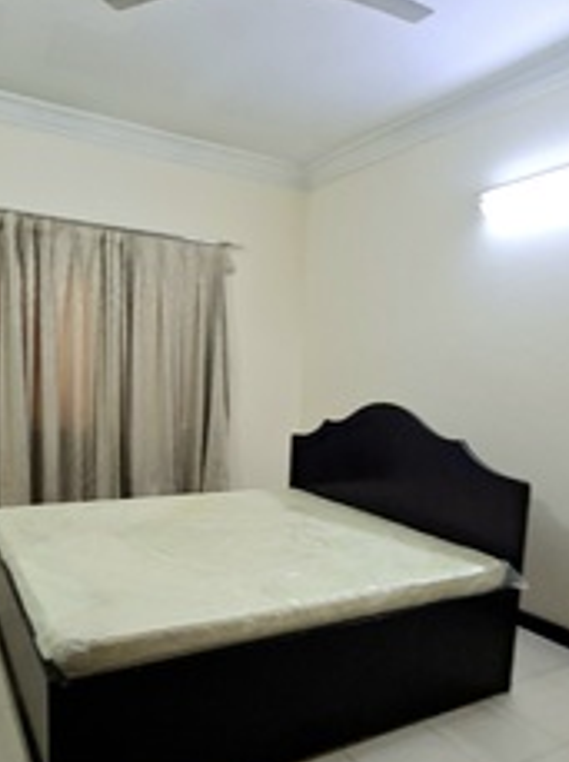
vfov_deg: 66.8
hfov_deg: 52.9
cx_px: 265
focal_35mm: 26
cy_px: 454
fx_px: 571
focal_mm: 1.74
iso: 160
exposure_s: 1/40
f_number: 2.2
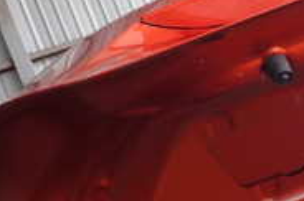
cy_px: 125
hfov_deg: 18.4
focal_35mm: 102
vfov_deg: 13.4
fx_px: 860
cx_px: 411
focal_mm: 5.4
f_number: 3.2
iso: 100
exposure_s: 1/60
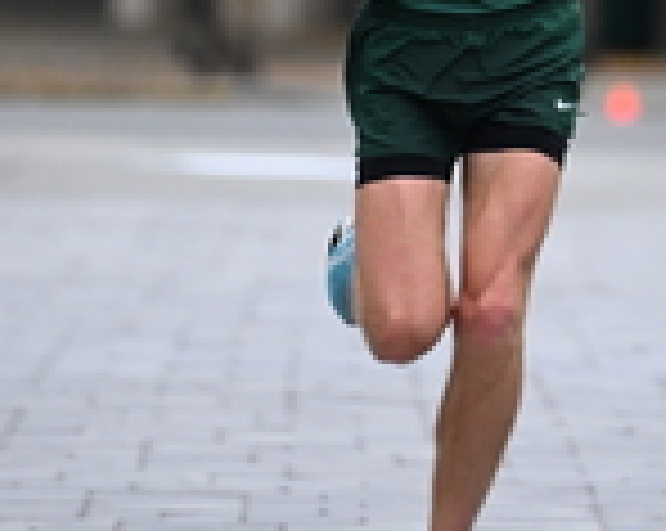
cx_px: 515
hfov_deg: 2.8
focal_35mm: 700
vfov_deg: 2.2
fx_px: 13780
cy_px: -297
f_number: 2.8
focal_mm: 200
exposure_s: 1/1000
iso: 1600
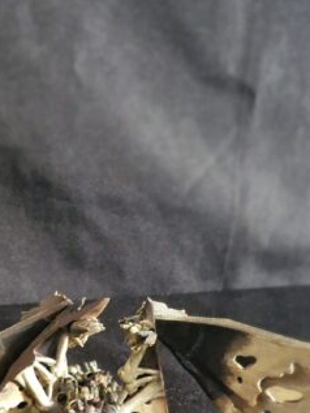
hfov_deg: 24.6
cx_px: 40
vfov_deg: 30.0
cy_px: 447
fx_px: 692
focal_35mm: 58
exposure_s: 1/25
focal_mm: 5.54
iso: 640
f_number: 1.8
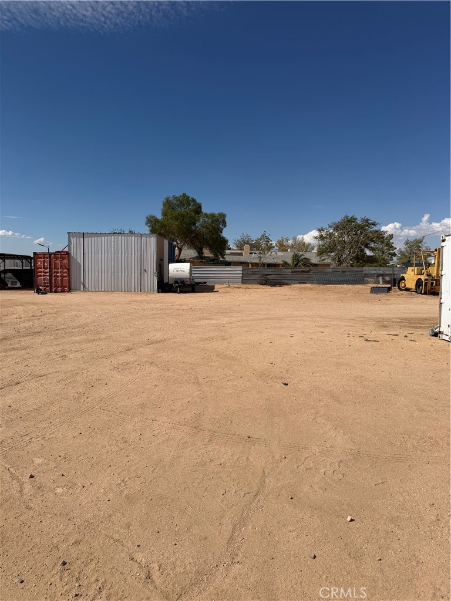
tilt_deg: -4.7
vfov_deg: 71.6
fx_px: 417
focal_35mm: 24
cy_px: 300
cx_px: 226
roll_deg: -1.7
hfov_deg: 56.8
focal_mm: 6.76
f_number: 1.78
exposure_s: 1/11905
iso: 80
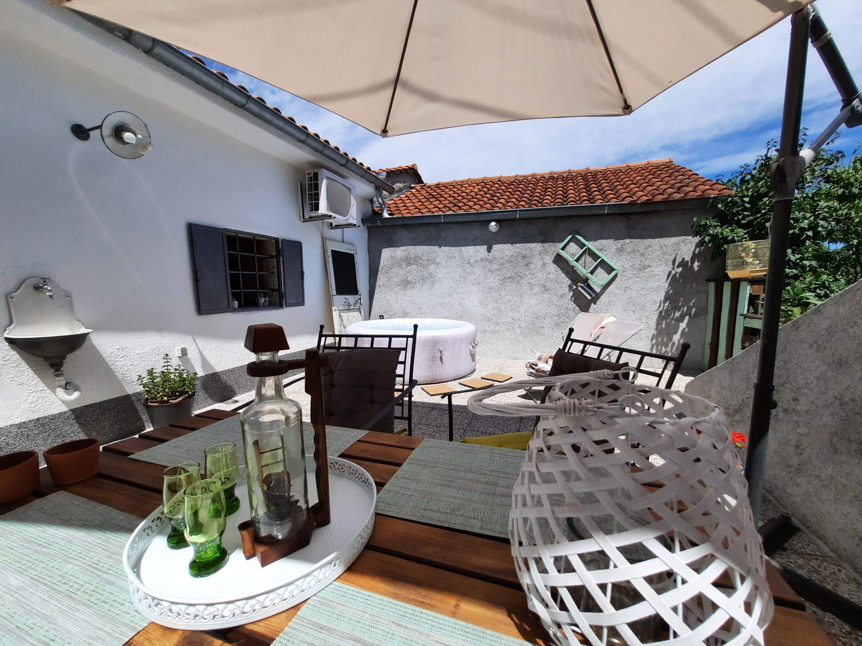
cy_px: 323
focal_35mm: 13
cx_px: 431
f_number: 2.2
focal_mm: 1.74
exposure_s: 1/2212
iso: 40
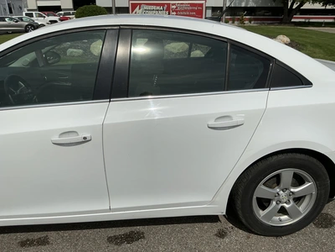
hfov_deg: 63.4
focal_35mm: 28
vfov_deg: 49.7
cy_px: 126
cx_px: 168
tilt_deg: -19.6
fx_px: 271
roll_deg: +1.0
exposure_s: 1/8621
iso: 25
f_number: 1.8
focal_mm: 3
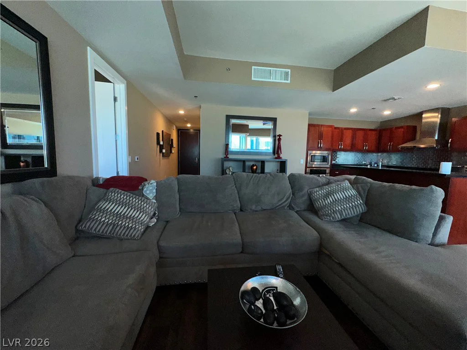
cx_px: 234
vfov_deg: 85.7
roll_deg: -1.4
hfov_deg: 102.1
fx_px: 189
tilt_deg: -5.9
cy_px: 175
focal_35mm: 14
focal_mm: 2.22
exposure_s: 1/119
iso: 80
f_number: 2.2
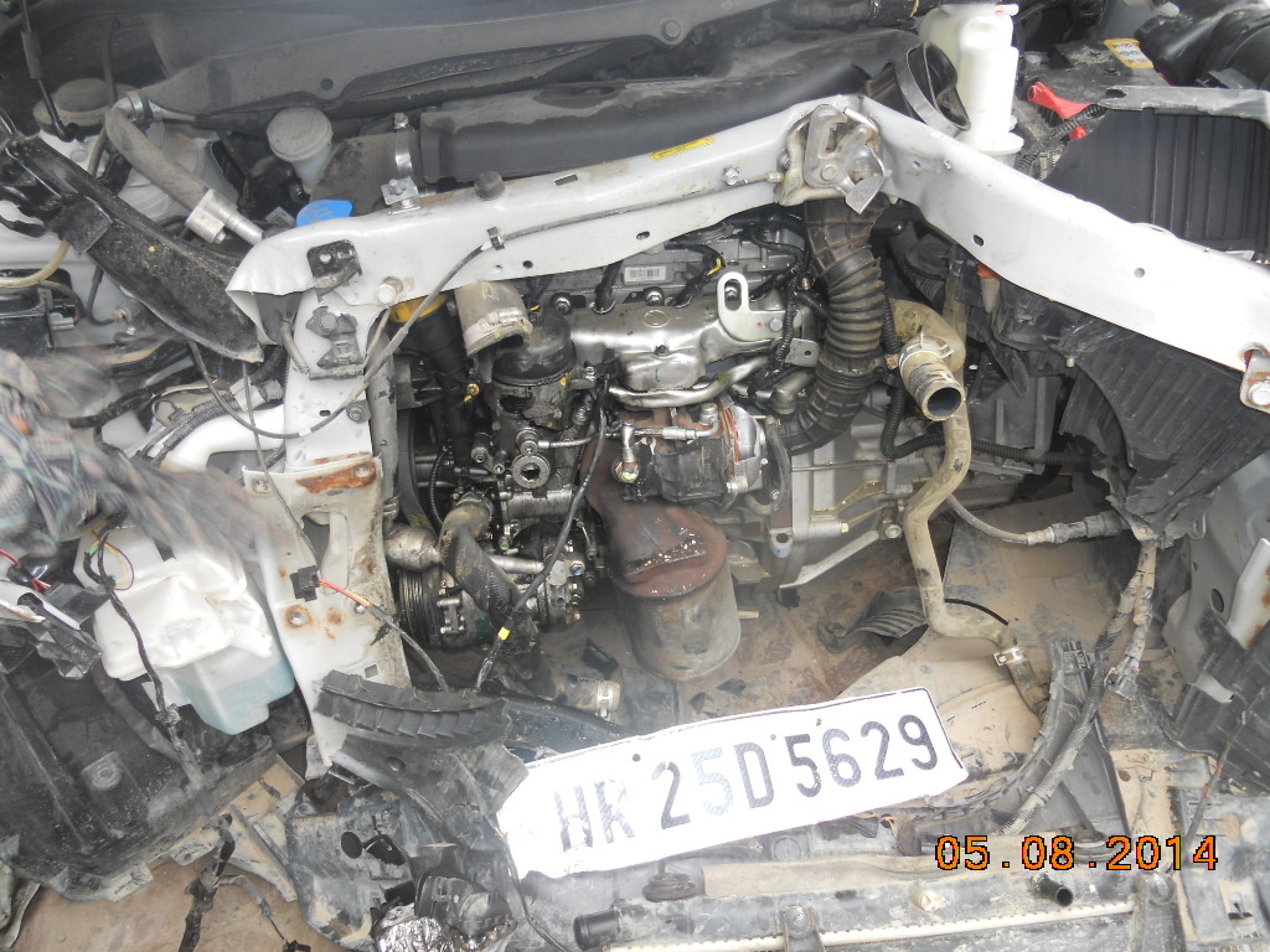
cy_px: 476
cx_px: 635
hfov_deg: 65.3
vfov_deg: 51.4
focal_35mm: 27
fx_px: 991
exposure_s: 1/80
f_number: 3.2
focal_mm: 4.9
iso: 80
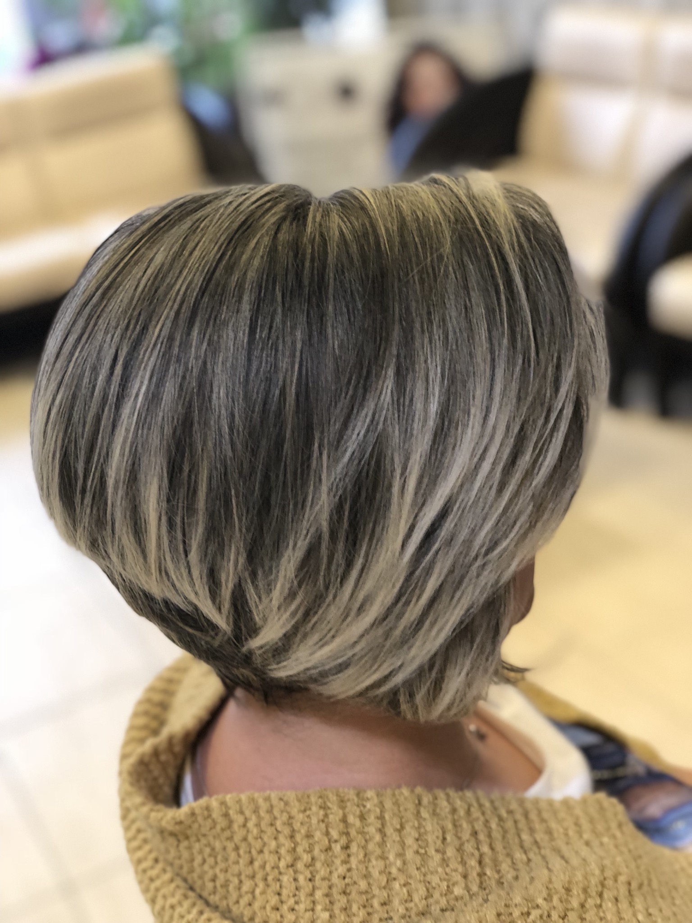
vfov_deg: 36.8
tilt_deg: -22.6
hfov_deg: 28.0
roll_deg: +10.6
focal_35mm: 52
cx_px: 346
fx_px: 1386
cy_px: 462
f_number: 2.4
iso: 100
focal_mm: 6
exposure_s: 1/33
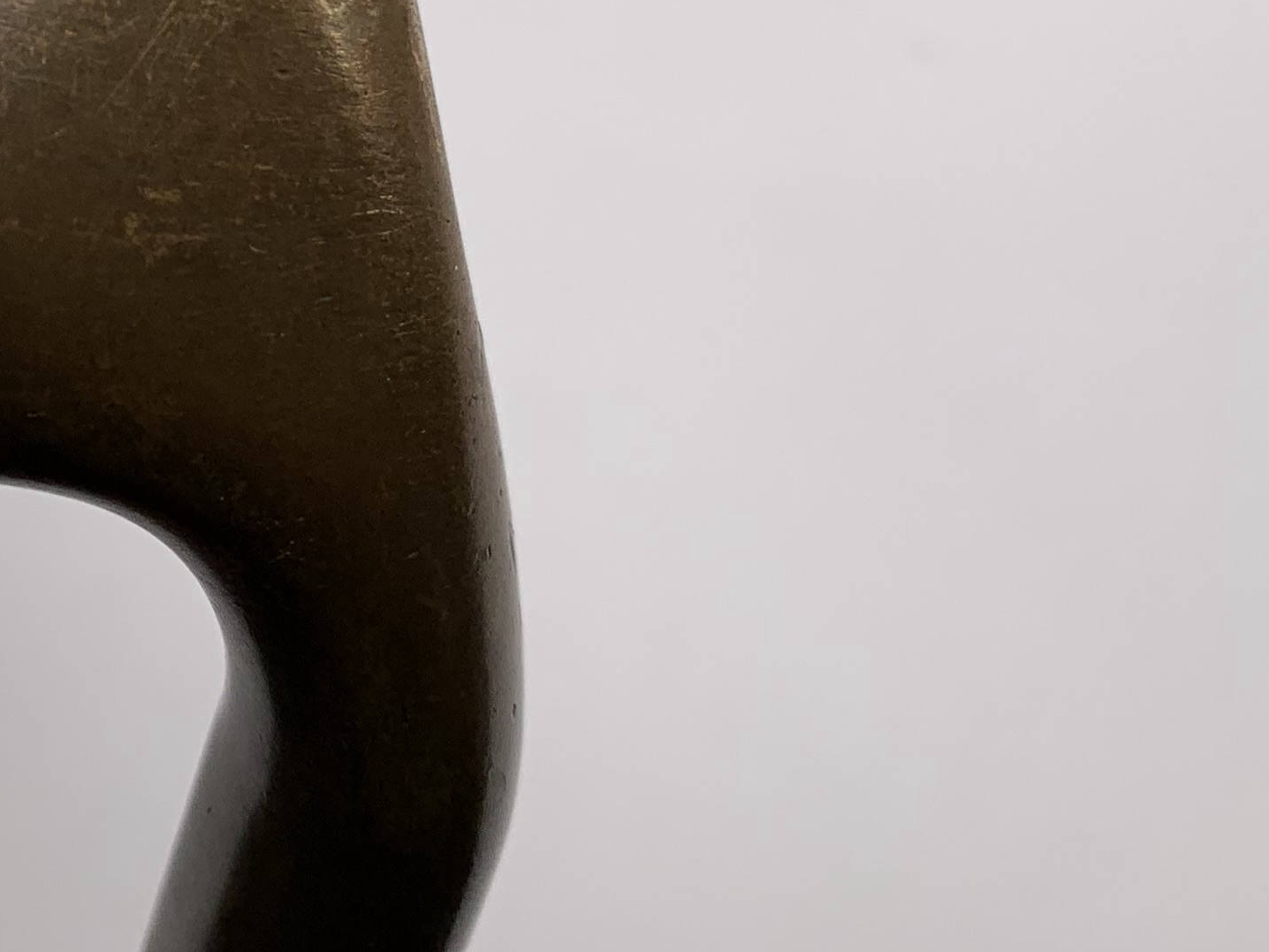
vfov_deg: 18.9
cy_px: -225
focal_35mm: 73
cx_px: -289
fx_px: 2676
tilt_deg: -63.0
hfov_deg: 24.0
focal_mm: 4.25
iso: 25
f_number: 1.8
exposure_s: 1/272
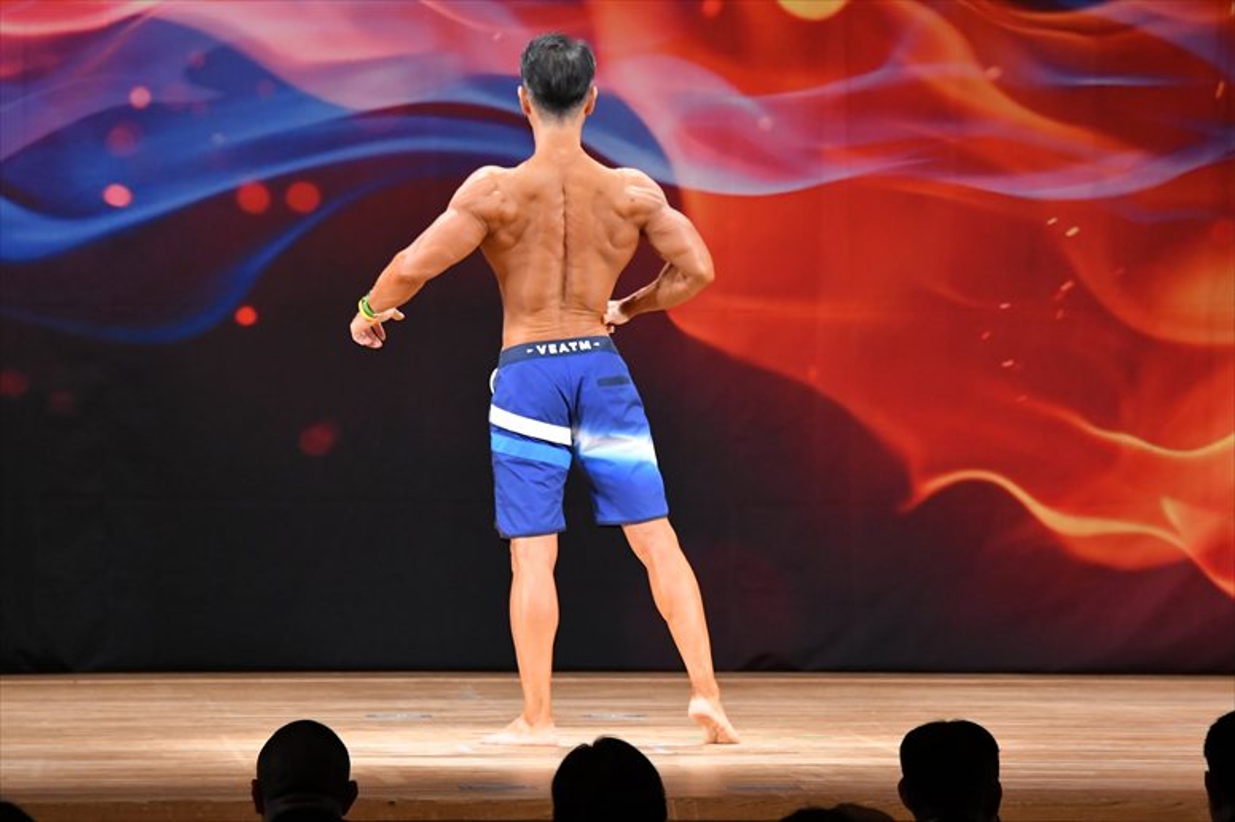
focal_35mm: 225
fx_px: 7715
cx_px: 618
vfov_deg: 6.1
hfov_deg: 9.2
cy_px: 411
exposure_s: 1/400
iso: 3200
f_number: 5.6
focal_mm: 150
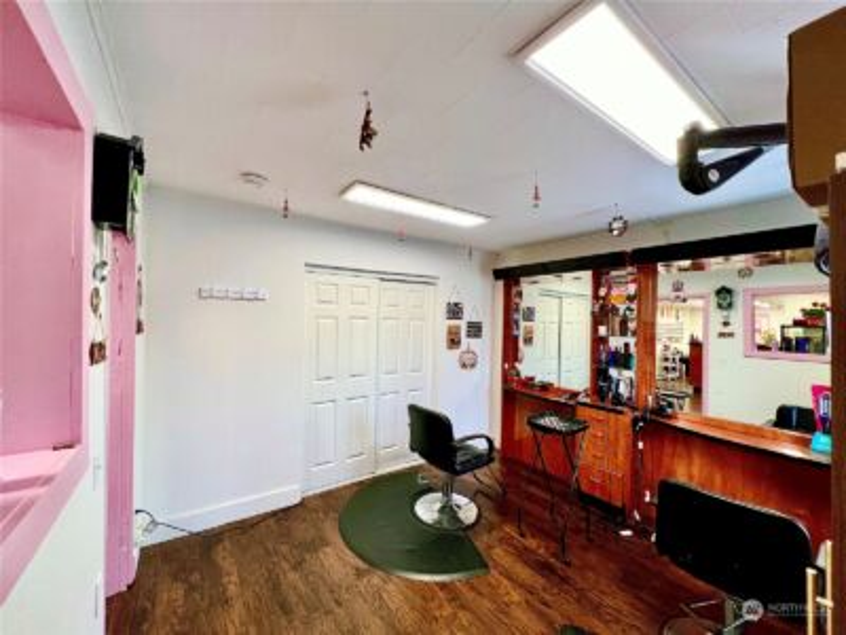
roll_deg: -0.6
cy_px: 318
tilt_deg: -0.1
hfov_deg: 106.2
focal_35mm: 13
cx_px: 423
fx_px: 318
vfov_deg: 89.9
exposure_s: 1/120
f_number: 1.8
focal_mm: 1.57
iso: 125
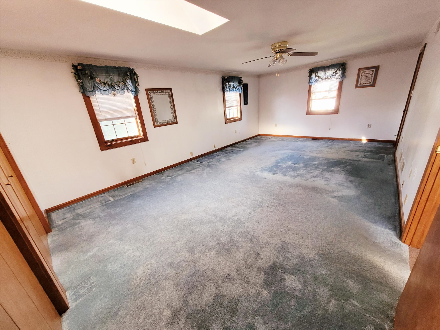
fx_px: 165
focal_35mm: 13
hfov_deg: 106.2
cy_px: 165
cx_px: 220
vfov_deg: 89.9
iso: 320
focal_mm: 1.74
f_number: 2.2
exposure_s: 1/60.2
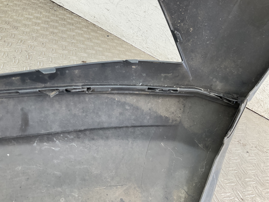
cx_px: 134
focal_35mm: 29
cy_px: 101
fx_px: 225
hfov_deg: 61.7
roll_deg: -23.1
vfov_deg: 48.2
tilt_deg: -34.3
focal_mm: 3
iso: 40
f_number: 1.8
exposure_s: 1/100
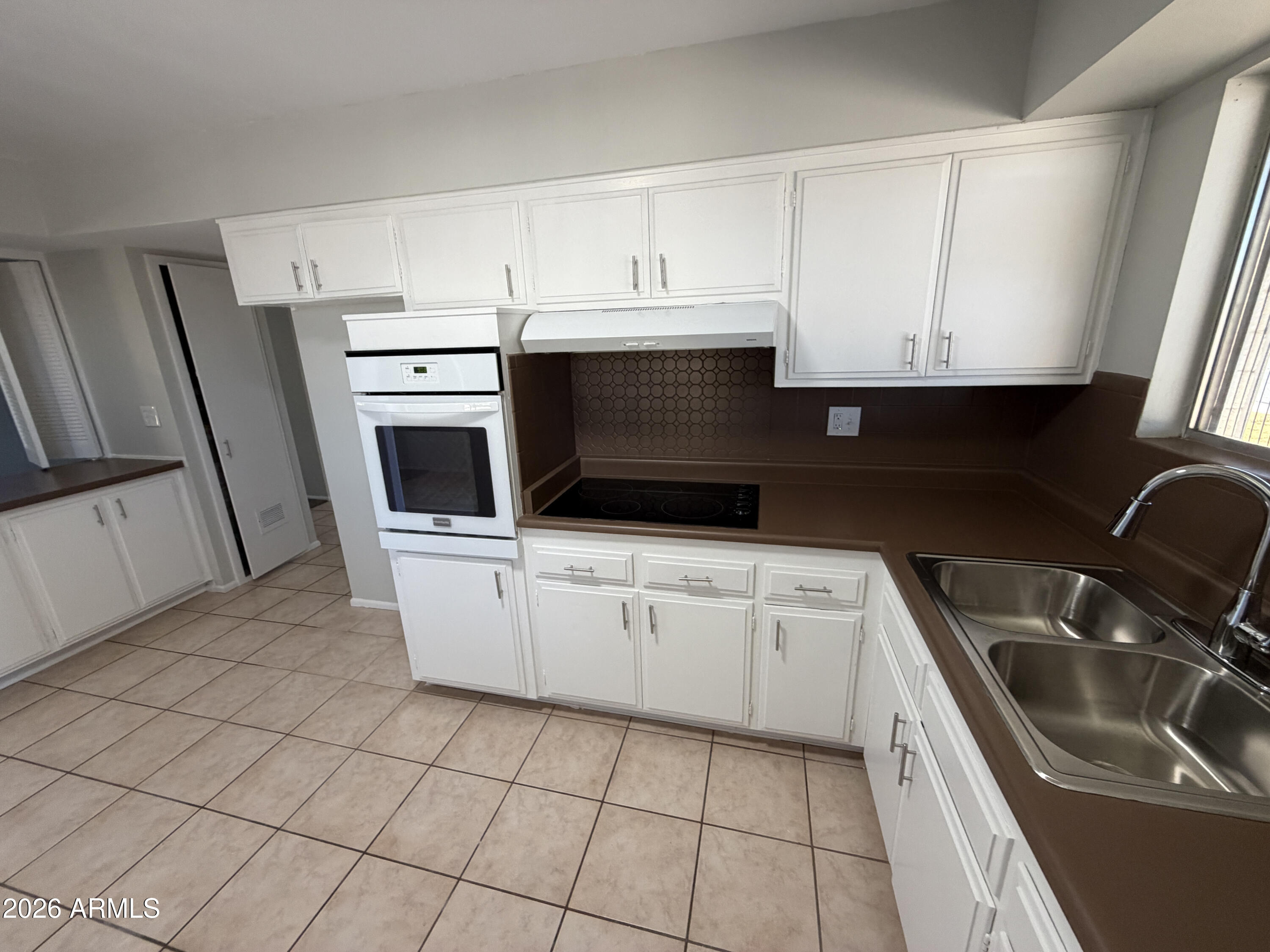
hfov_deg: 102.1
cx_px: 635
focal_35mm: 14
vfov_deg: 85.7
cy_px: 476
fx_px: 514
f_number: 2.2
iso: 250
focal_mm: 2.22
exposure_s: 1/120
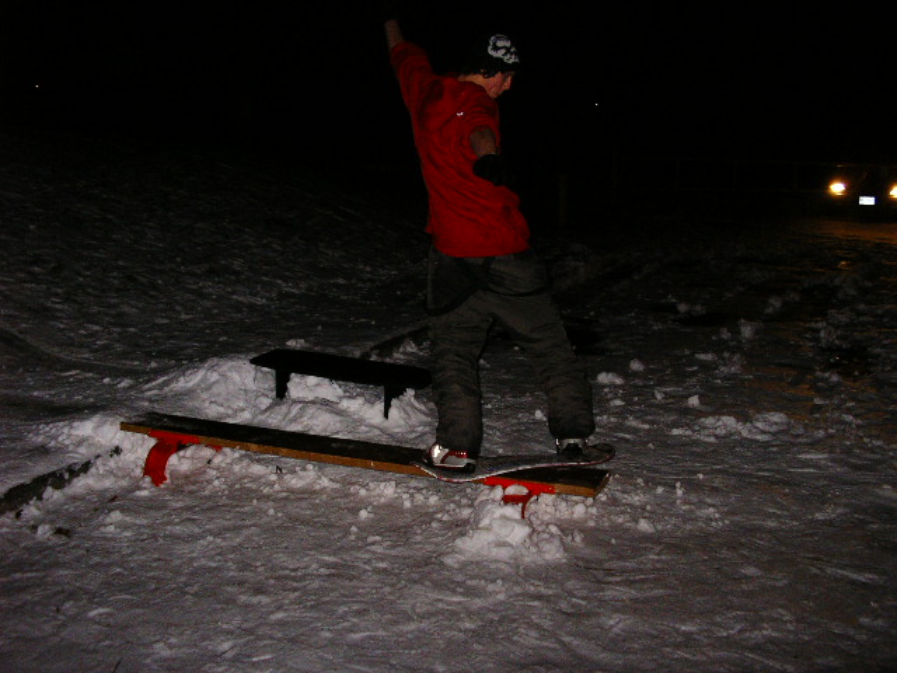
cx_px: 448
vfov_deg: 37.7
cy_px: 336
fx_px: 985
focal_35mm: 38
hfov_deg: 49.0
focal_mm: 5.8
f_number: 2.9
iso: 200
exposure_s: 1/60
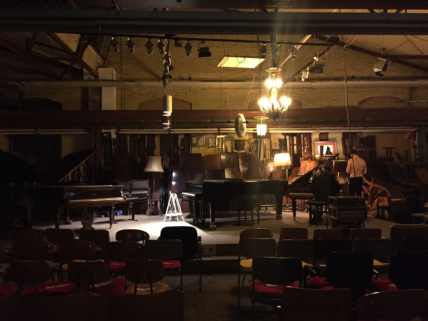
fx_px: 359
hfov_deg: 61.7
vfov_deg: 48.2
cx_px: 214
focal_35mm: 29
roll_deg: +2.0
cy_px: 160
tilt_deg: +2.3
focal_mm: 4.15
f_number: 2.2
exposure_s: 1/15
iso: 400
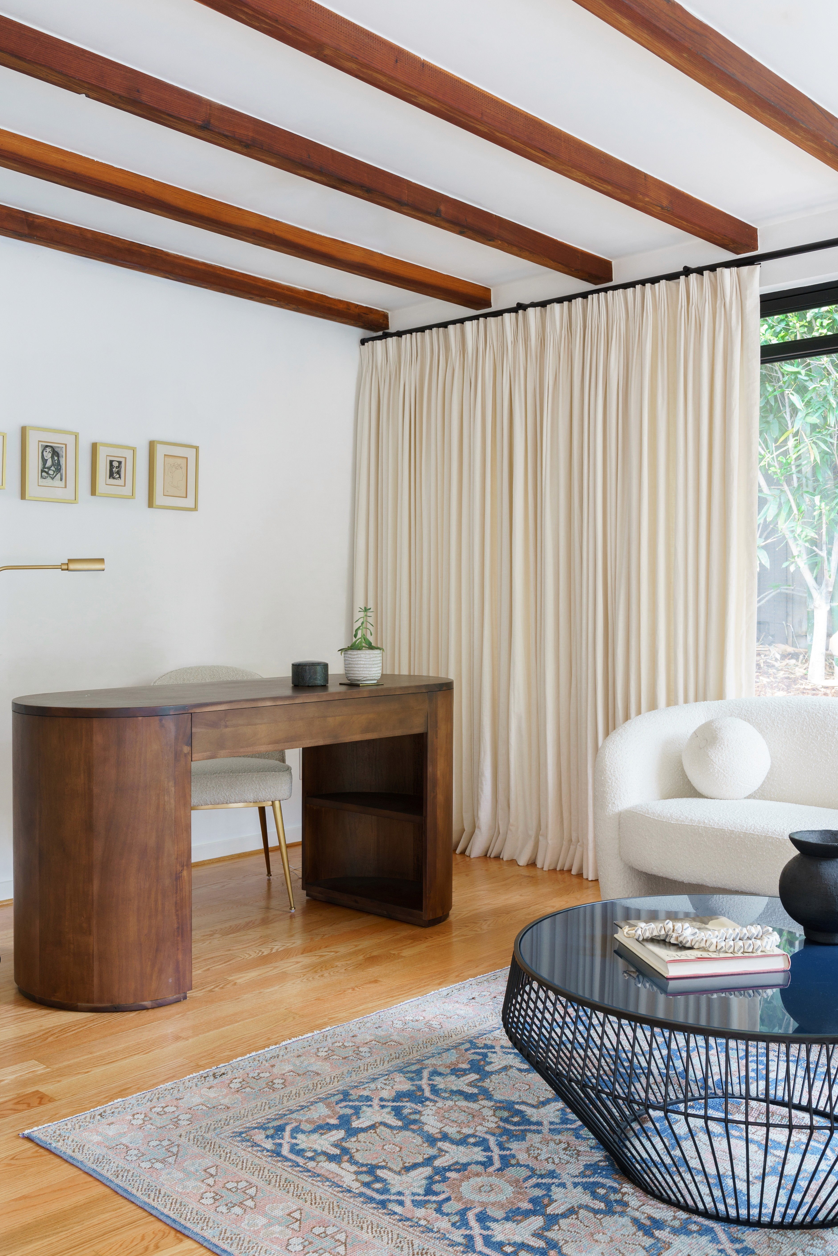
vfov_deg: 55.8
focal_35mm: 34
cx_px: 423
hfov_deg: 38.9
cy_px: 607
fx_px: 1187
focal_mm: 32
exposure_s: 1/2
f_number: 9
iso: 400
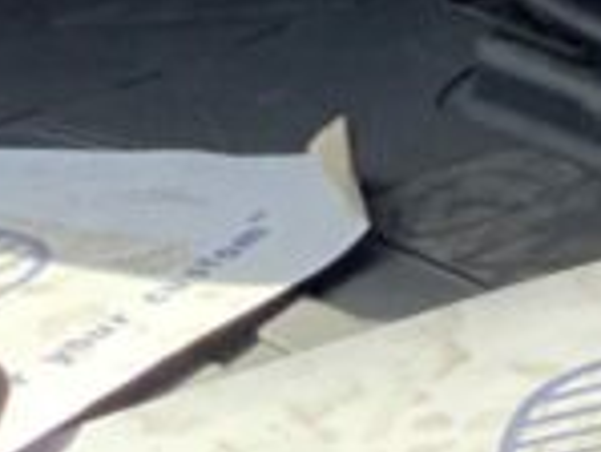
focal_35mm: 199
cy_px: -944
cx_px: 1872
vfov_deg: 6.7
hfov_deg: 8.2
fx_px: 3458
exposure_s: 1/269
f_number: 1.8
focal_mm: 3
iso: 16
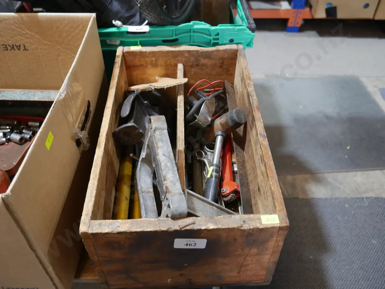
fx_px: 356
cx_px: 192
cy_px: 144
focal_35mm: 32
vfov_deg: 44.2
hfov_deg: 56.8
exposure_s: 1/60
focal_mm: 16
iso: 500
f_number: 3.6
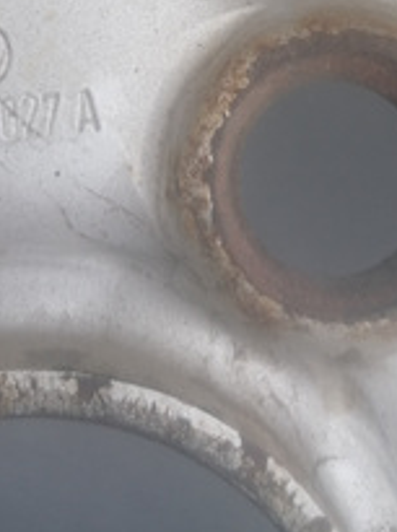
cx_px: 152
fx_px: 1012
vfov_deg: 27.1
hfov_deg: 22.1
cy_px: -47
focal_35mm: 66
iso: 50
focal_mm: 4.75
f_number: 1.8
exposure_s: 1/50
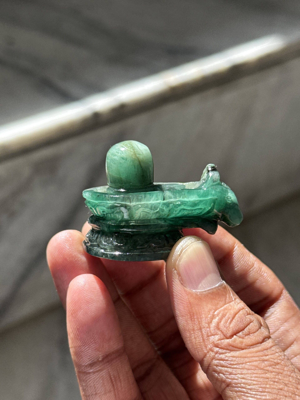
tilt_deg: -43.4
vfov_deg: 39.7
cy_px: 200
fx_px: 555
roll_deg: -6.8
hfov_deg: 30.3
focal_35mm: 48
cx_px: 150
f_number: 1.78
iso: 80
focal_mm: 6.76
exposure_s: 1/1070
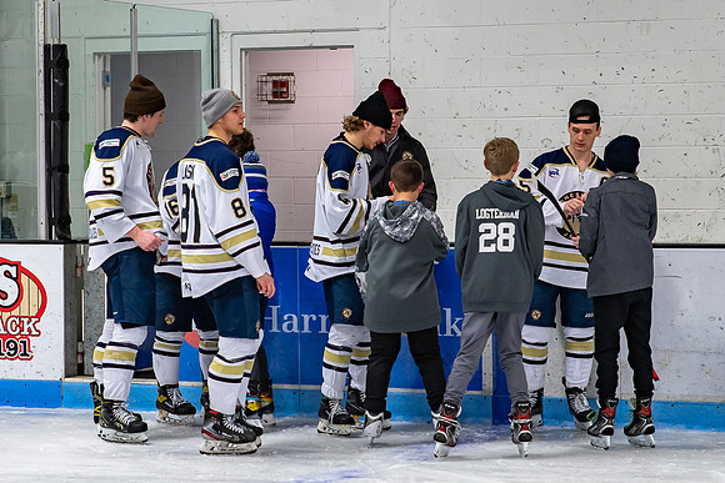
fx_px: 2624
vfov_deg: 10.5
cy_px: 219
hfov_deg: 15.7
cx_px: 350
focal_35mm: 130
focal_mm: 62
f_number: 4.5
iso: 400
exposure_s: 1/250
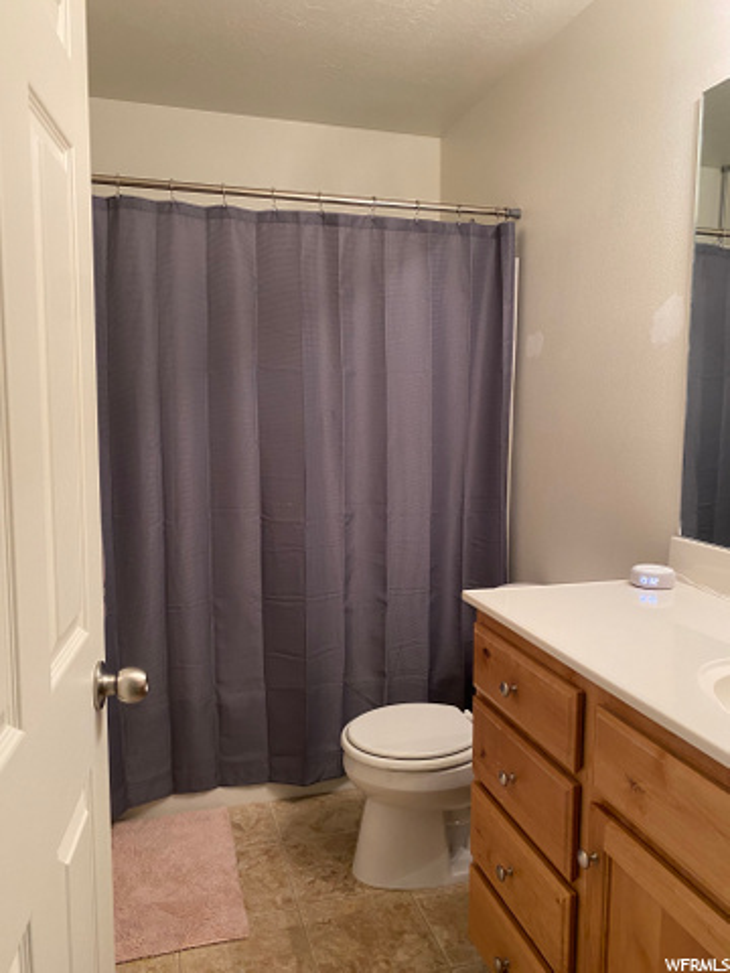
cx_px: 365
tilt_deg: -5.2
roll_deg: +0.4
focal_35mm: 26
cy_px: 486
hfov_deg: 53.1
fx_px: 731
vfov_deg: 67.3
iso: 250
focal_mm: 4.25
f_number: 1.8
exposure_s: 1/60
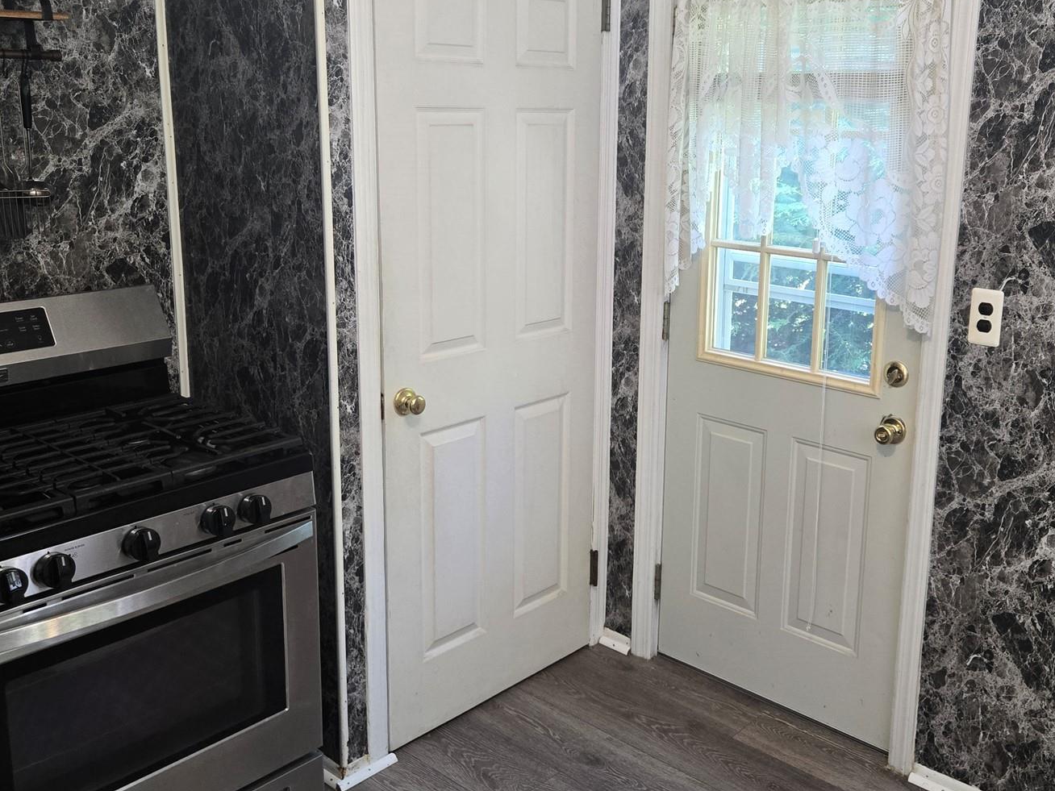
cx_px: 632
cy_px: 341
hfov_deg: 51.0
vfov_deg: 39.6
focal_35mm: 36
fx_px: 1097
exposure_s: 1/120
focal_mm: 5.4
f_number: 1.8
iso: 320
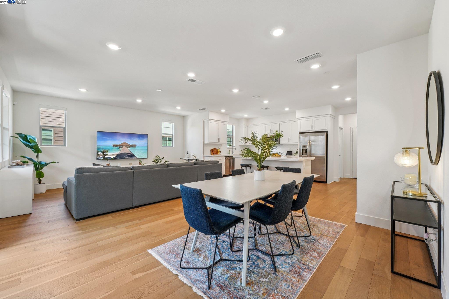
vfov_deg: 81.2
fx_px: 175
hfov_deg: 104.3
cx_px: 224
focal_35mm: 14
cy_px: 150
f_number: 8
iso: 640
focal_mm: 14
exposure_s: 1/40
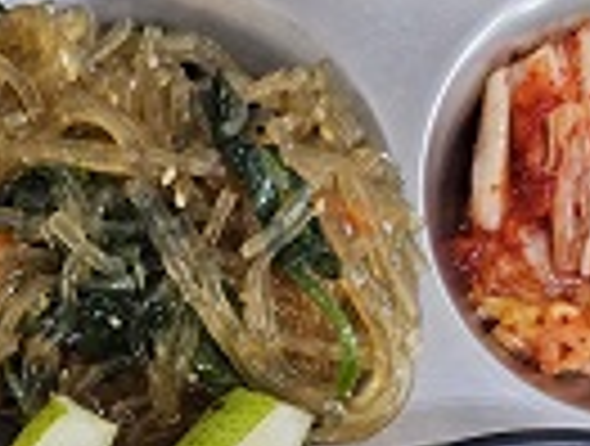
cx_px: 77
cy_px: 586
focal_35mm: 70
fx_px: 1196
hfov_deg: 26.9
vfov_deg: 19.4
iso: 640
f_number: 1.7
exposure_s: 1/100
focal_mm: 6.3
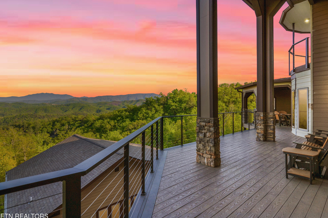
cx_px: 173
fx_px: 160
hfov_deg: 91.4
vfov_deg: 68.8
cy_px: 111
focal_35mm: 18
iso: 125
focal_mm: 11
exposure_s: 1/125
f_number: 5.6
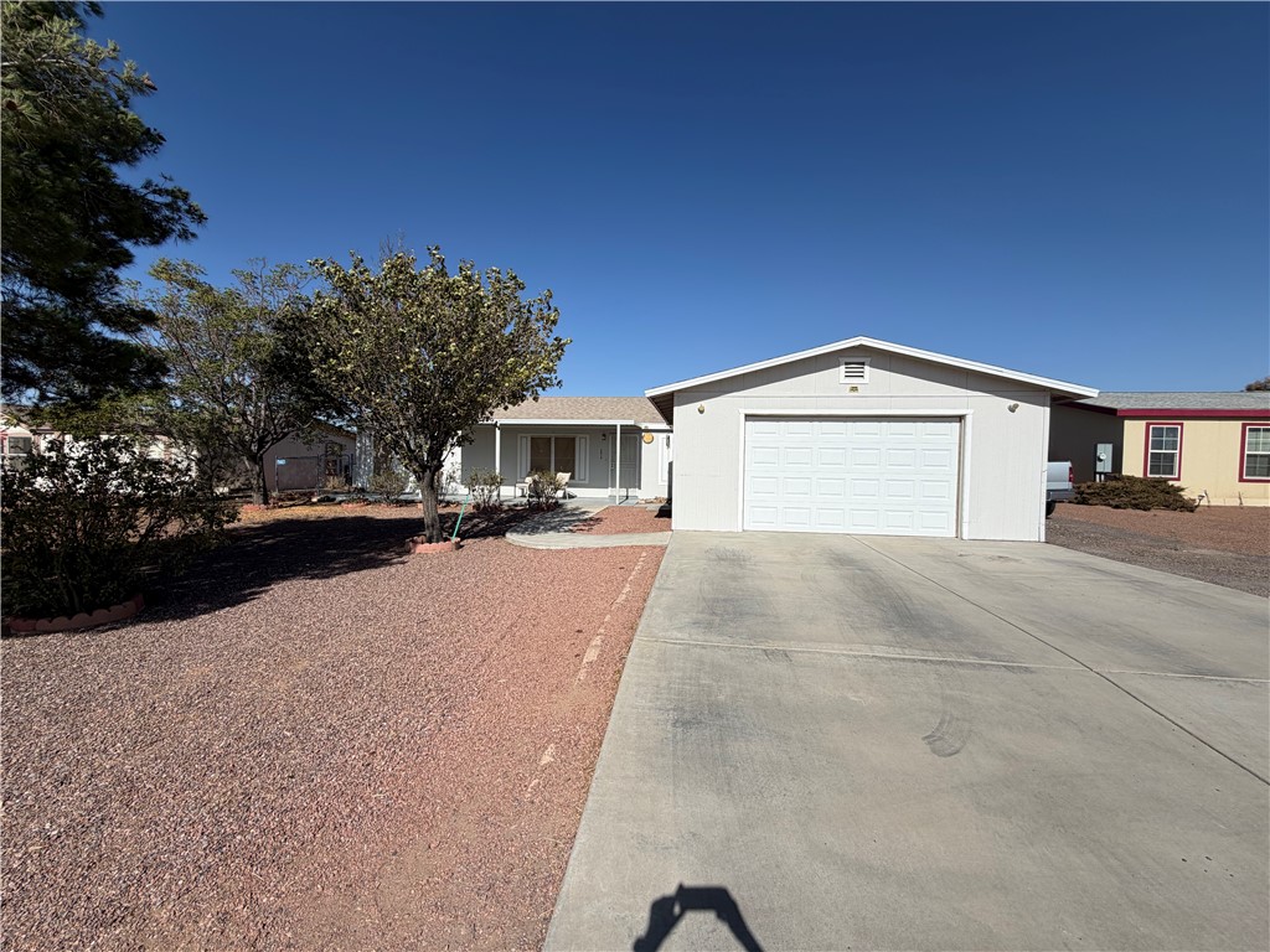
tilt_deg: -1.2
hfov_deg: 102.1
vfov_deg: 85.7
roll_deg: -1.1
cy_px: 476
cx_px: 635
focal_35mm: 14
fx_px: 514
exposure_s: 1/1368
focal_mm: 2.22
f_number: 2.2
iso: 20
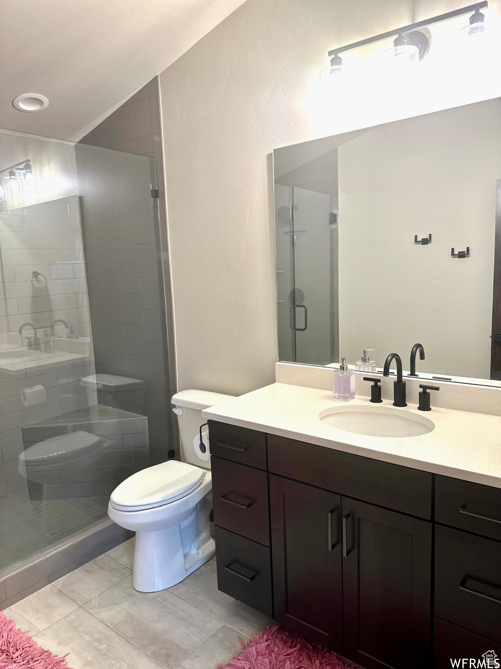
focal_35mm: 24
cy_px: 334
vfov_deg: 71.6
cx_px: 250
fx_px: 463
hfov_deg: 56.8
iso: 160
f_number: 1.78
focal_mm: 6.86
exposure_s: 1/60
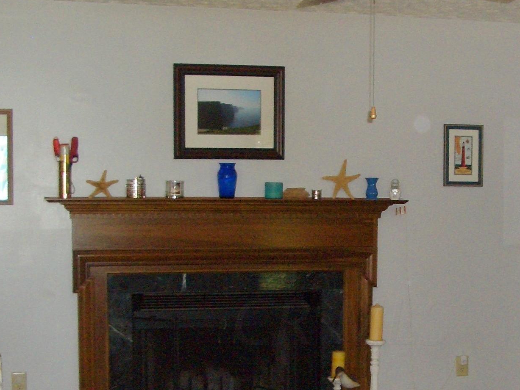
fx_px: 1097
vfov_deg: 19.9
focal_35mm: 73
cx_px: 342
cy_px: 322
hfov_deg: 26.5
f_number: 2.6
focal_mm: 5.8
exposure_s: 1/60
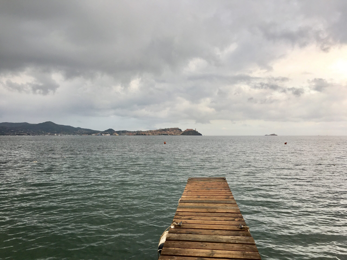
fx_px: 291
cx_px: 174
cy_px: 130
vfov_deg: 48.2
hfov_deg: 61.7
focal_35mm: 29
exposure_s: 1/151
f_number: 2.2
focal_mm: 4.15
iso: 25
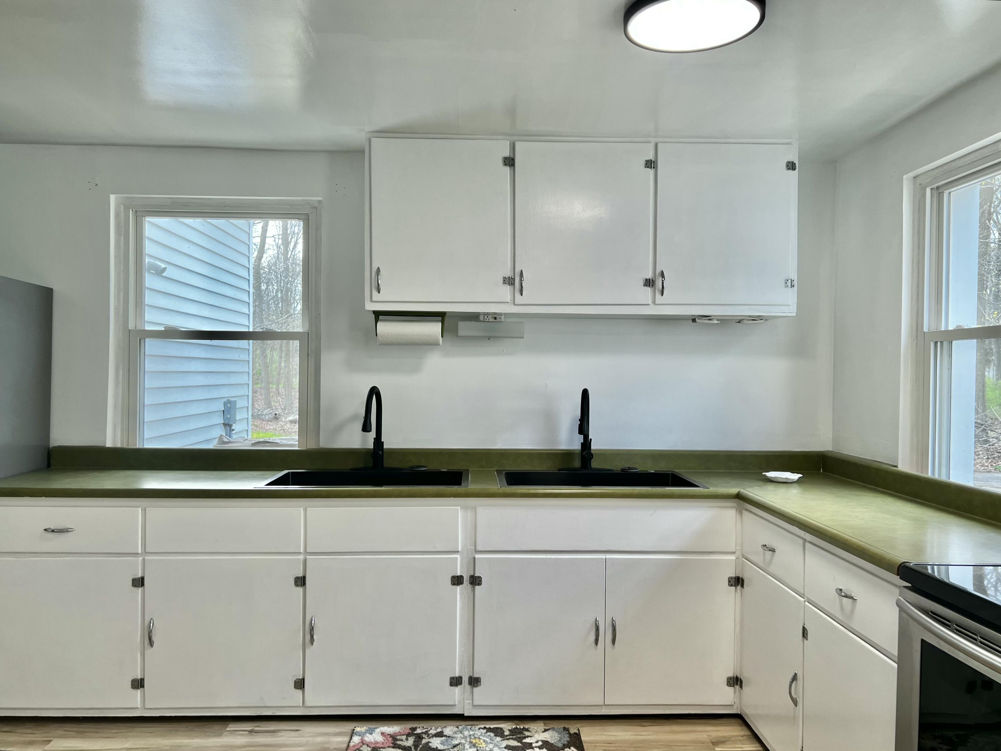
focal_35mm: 26
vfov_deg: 53.1
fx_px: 752
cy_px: 376
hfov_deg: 67.3
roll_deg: +1.3
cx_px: 500
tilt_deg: -1.0
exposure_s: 1/148
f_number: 1.5
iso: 50
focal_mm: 5.7
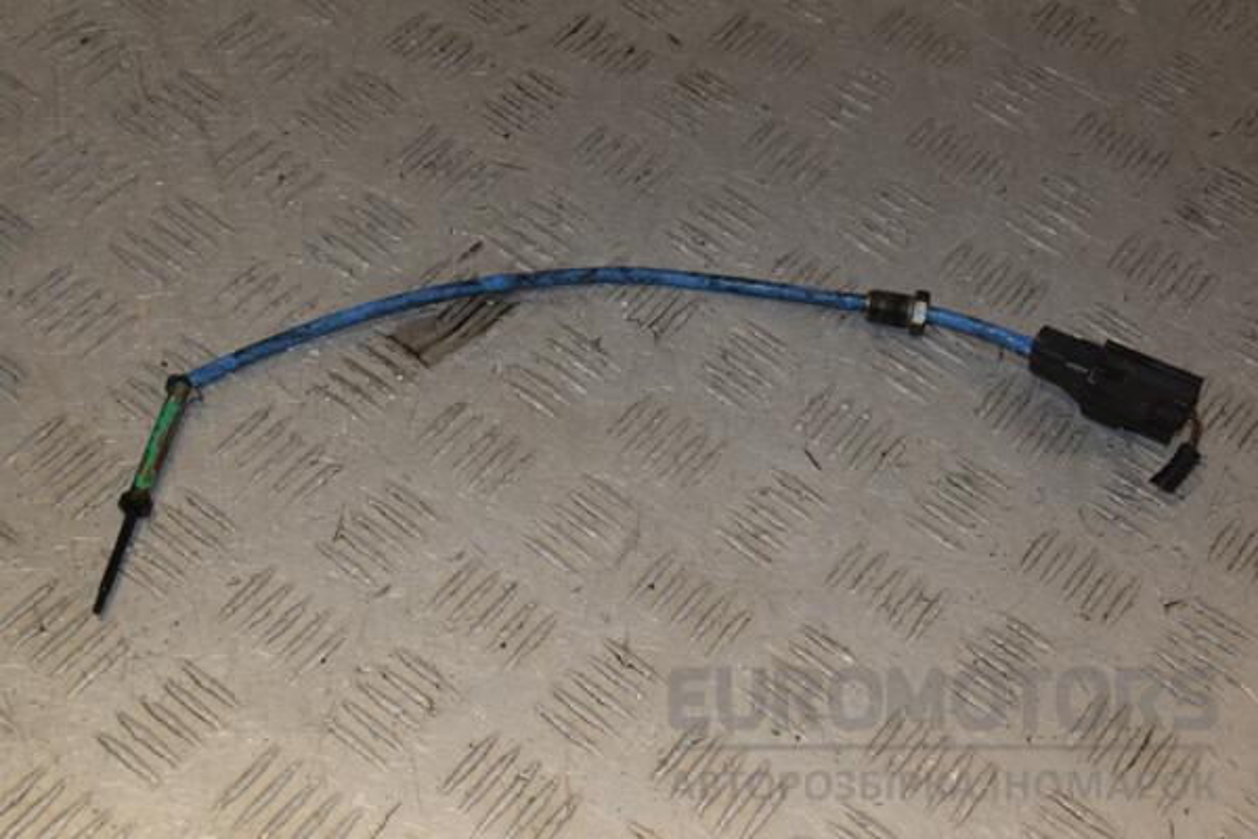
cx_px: 629
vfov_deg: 22.6
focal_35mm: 60
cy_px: 420
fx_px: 2097
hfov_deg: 33.4
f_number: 11
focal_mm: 40
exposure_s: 1/200
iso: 800
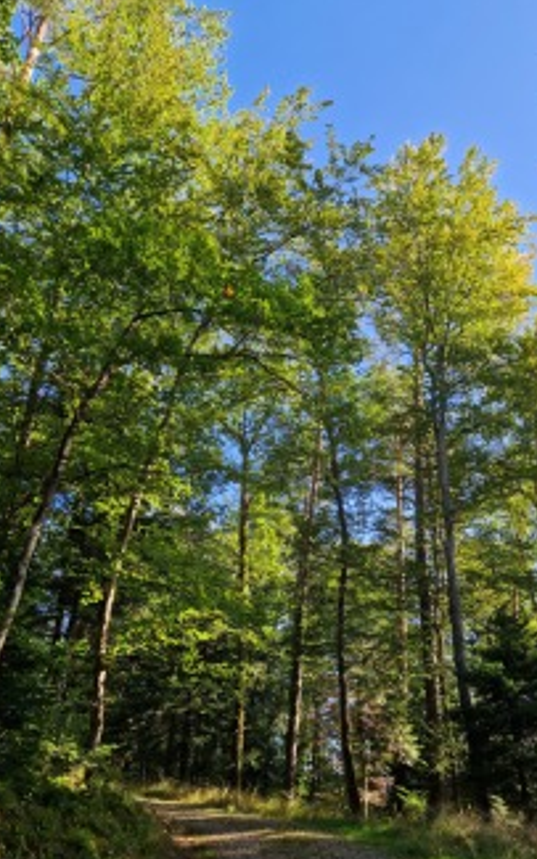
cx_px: 317
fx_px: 703
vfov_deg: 62.4
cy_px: 513
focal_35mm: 30
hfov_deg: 41.7
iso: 50
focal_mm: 5.4
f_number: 1.8
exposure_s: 1/291
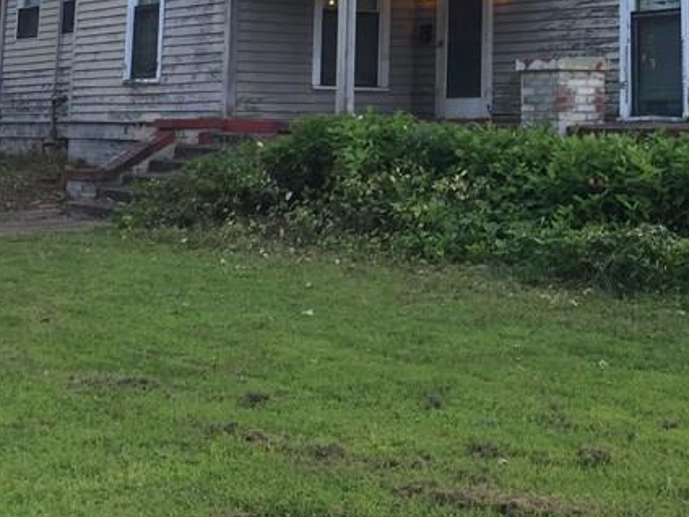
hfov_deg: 26.8
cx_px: 627
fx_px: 1393
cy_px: -59
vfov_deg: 20.0
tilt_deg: +8.3
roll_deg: -1.3
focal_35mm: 70
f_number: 2.2
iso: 40
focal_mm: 4.15
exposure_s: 1/120
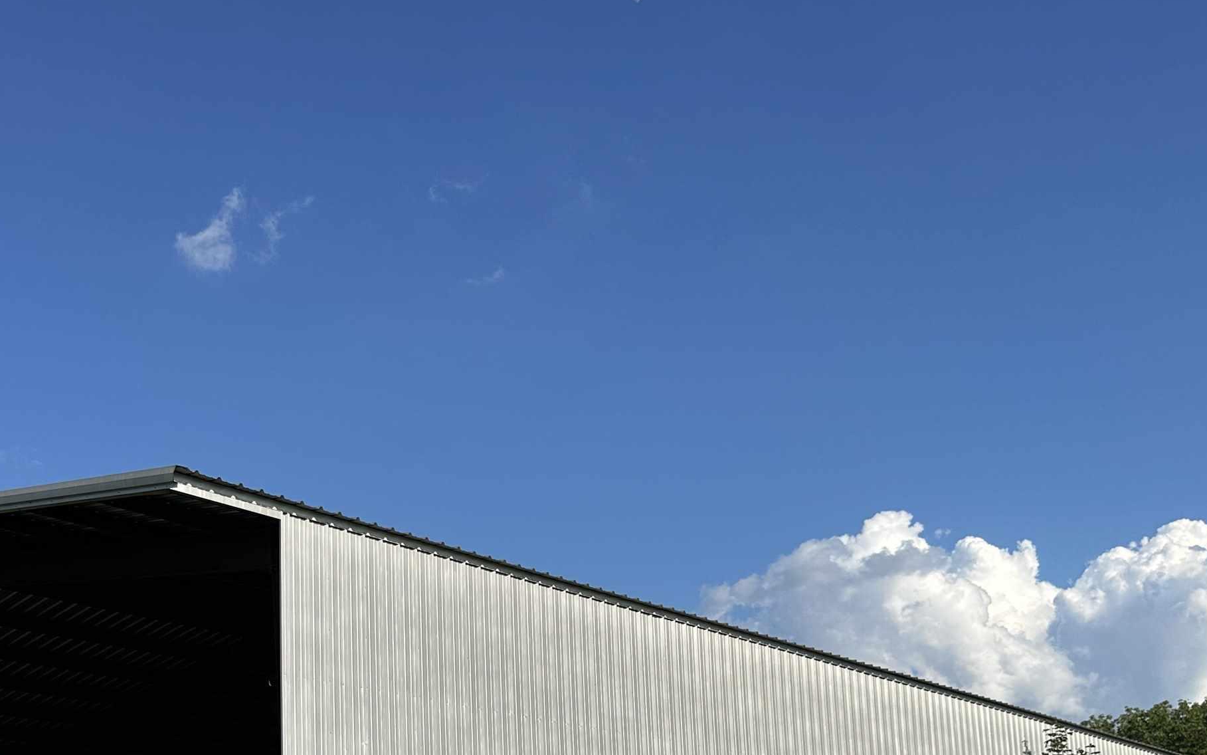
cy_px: 729
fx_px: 1415
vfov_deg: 28.3
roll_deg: +0.7
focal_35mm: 43
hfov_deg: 45.3
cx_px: 377
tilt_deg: +10.1
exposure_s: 1/5848
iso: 80
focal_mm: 6.86
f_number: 1.78
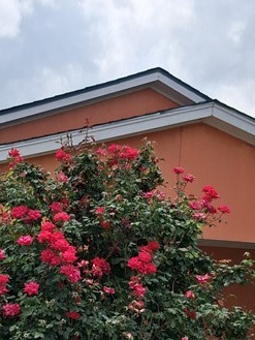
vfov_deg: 22.8
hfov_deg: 17.6
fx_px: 825
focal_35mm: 84
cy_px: 300
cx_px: 95
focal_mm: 4
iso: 25
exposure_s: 1/1152
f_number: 1.8
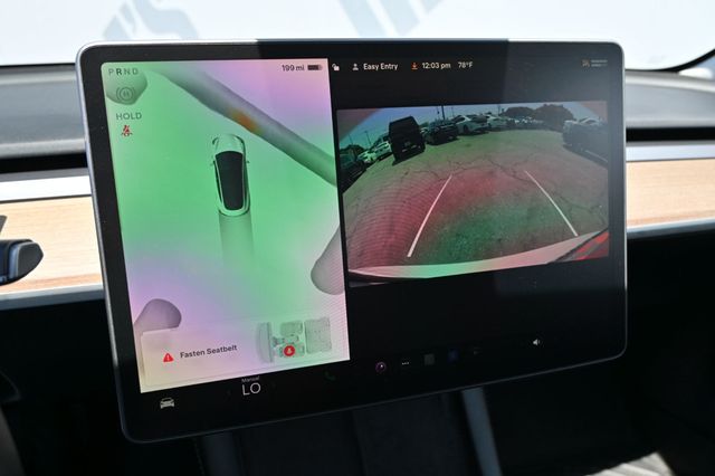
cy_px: 238
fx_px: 551
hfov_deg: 66.0
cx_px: 358
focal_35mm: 28
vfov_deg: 46.7
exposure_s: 1/250
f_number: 4.5
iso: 200
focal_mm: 18.5
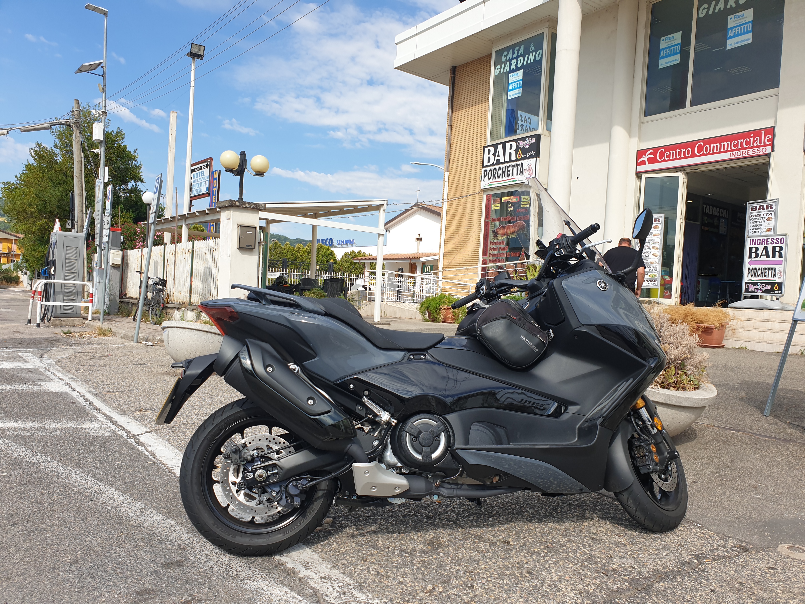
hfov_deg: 67.3
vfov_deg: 53.1
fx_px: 605
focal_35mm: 26
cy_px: 302
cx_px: 402
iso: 50
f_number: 2.4
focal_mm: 4.3
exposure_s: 1/1160
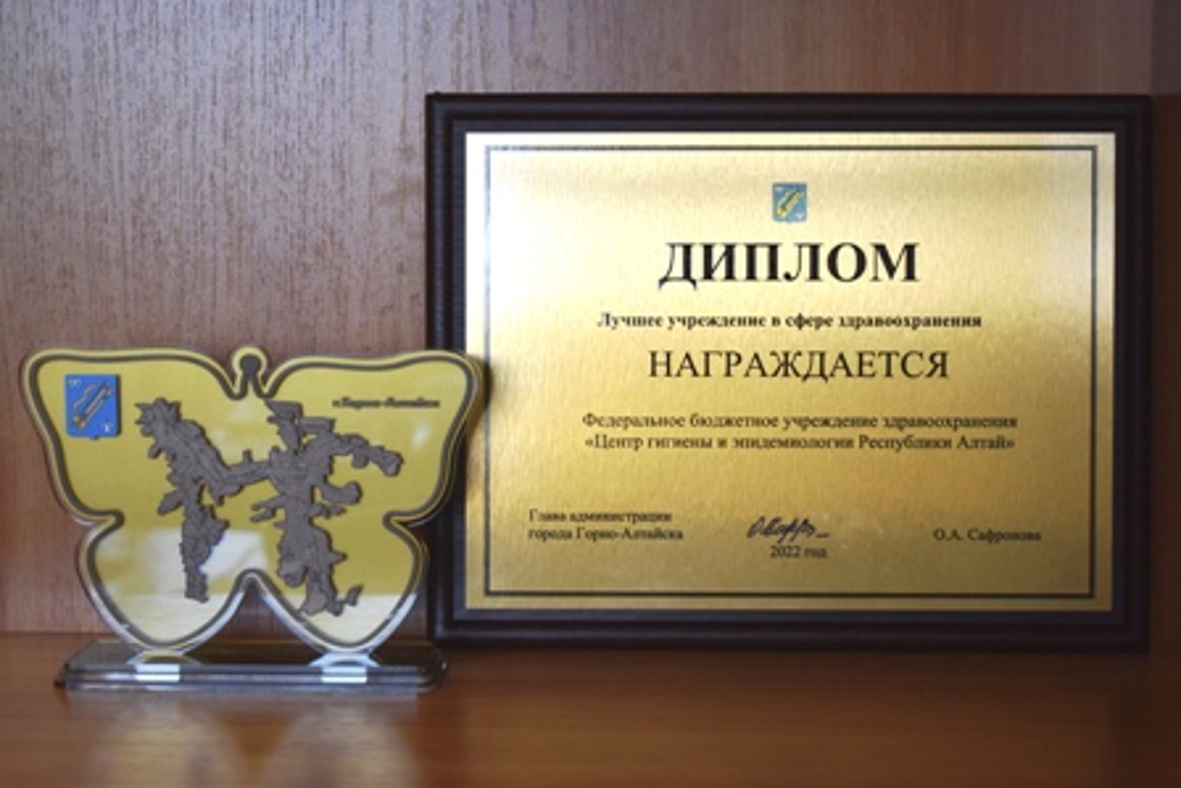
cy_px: 394
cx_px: 590
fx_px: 1870
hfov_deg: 35.0
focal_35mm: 57
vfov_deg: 23.8
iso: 800
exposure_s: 1/160
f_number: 4.8
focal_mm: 38
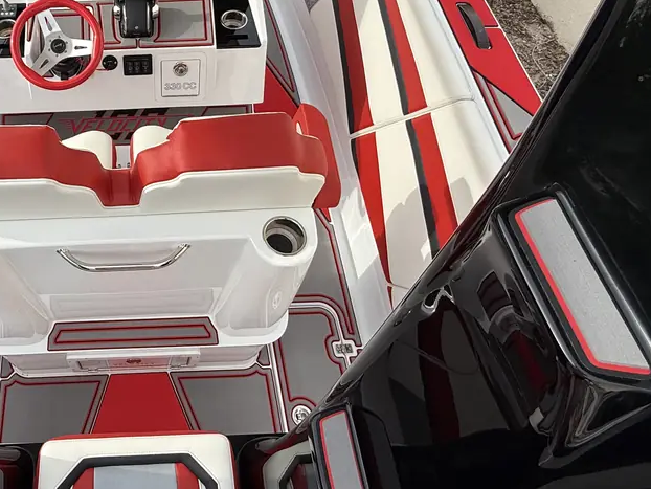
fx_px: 508
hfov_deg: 60.9
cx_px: 147
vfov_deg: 51.1
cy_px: 202
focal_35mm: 27
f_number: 2.2
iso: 50
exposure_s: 1/942
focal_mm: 2.22
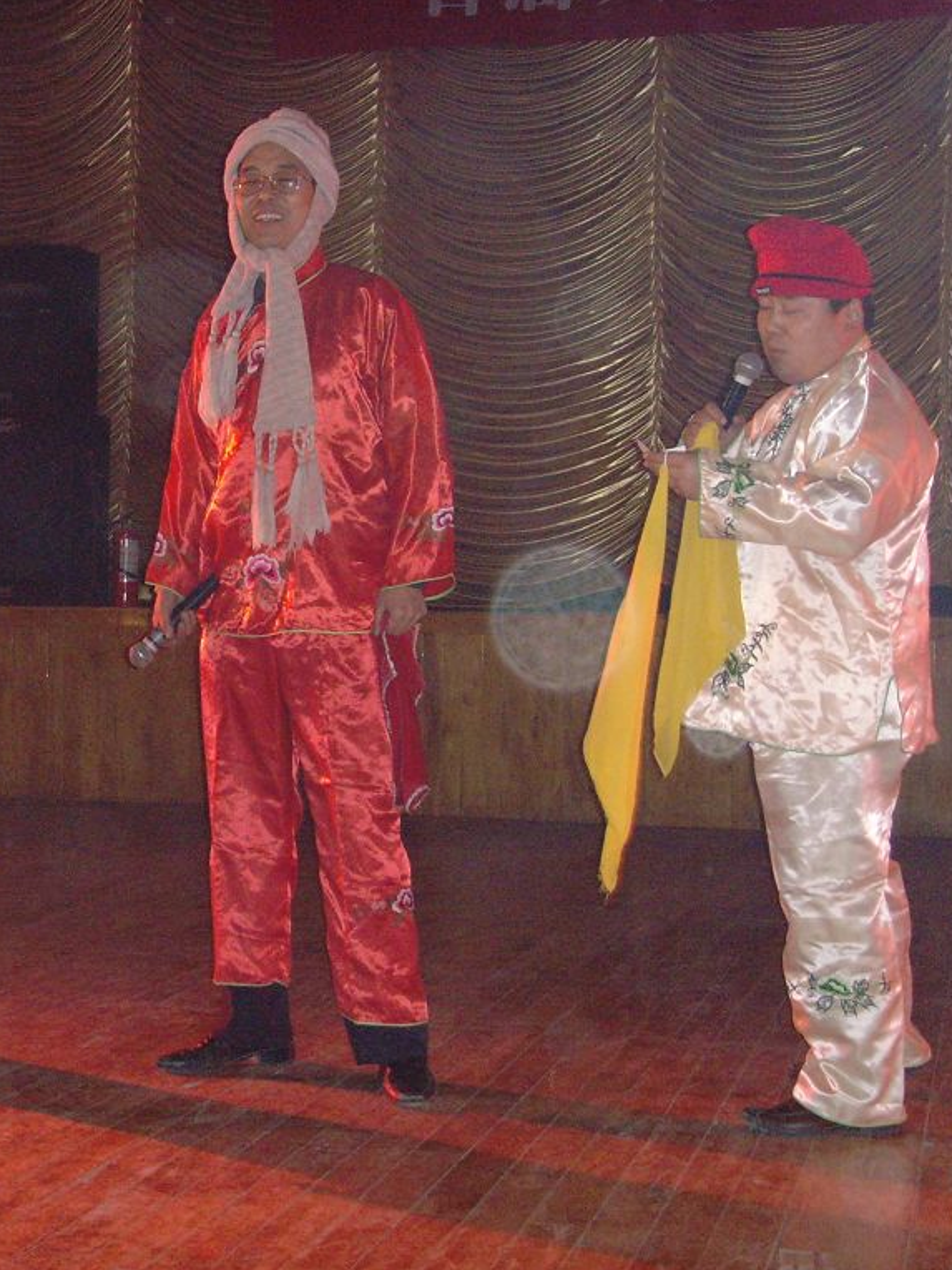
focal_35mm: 67
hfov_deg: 21.7
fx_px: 2457
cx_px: 198
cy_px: 635
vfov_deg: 29.0
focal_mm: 8.8
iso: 400
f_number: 3.8
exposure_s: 1/45
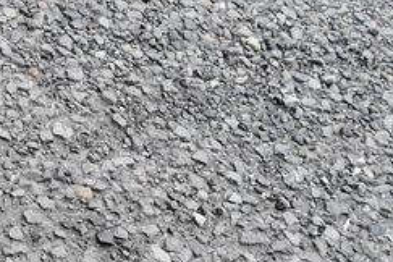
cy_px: 226
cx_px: -367
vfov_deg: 13.5
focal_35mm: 101
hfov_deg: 16.2
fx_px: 1102
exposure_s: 1/160
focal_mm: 8.8
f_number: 2.8
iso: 320
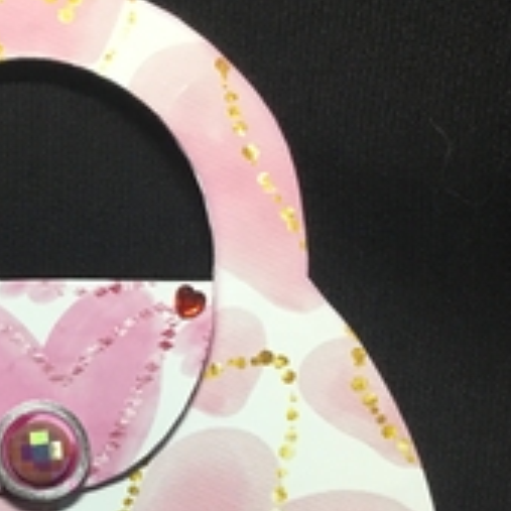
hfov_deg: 22.9
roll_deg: -0.4
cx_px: 18
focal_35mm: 73
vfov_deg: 23.1
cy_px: 458
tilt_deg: -38.8
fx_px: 1219
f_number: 2.4
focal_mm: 3.3
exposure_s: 1/33
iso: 64
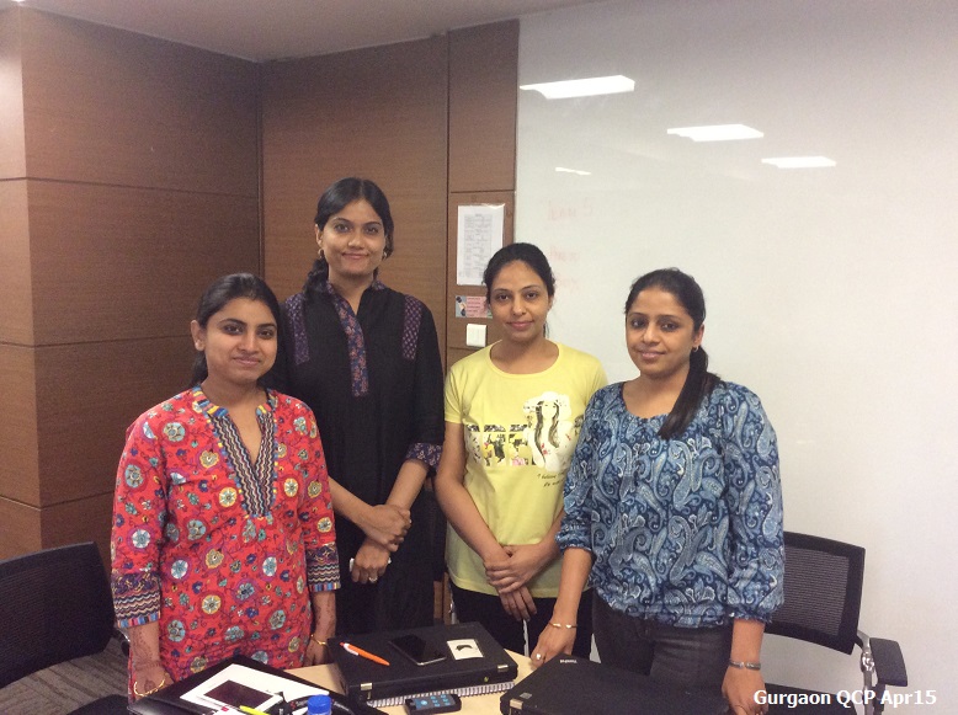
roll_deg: -0.4
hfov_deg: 56.9
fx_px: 884
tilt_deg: -7.3
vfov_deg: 44.1
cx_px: 479
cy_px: 358
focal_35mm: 32
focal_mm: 3.3
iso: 160
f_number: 2.4
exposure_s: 1/24
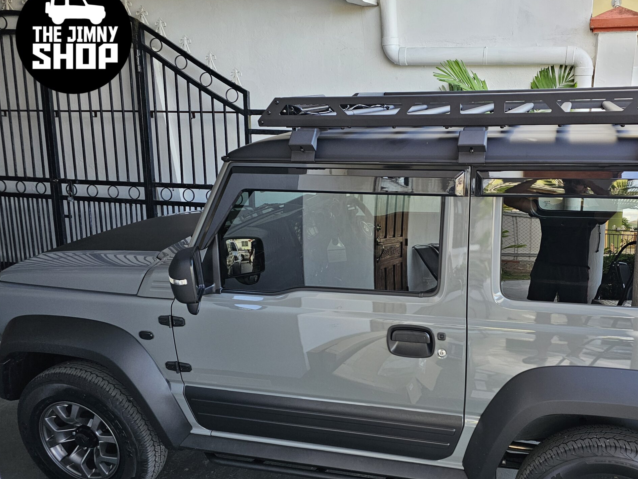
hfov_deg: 57.3
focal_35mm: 31
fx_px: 571
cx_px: 415
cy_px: 275
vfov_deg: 45.3
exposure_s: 1/192
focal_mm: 6.3
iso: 100
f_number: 1.7
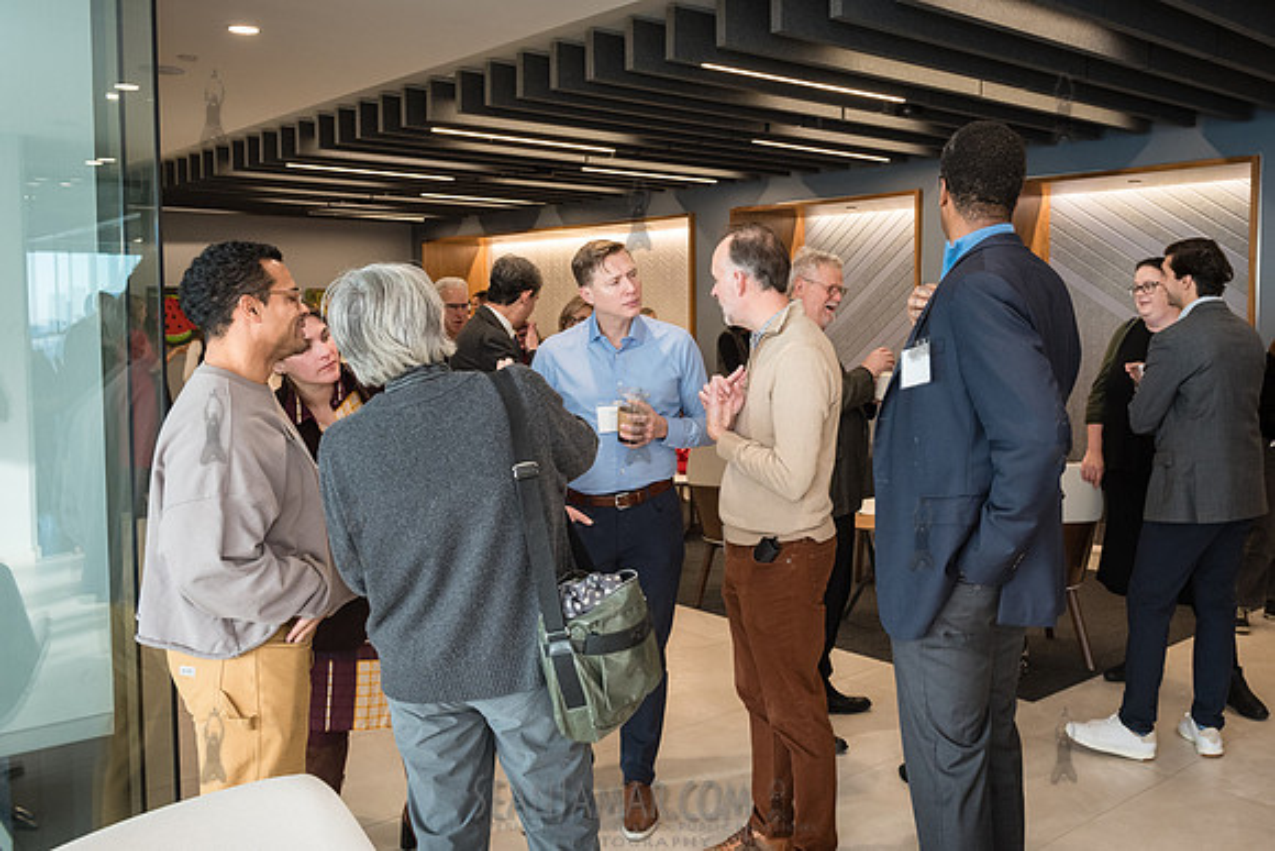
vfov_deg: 39.7
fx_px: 1177
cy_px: 390
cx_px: 728
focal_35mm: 33
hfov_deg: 56.6
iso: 2000
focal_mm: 29
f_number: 5
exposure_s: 1/160
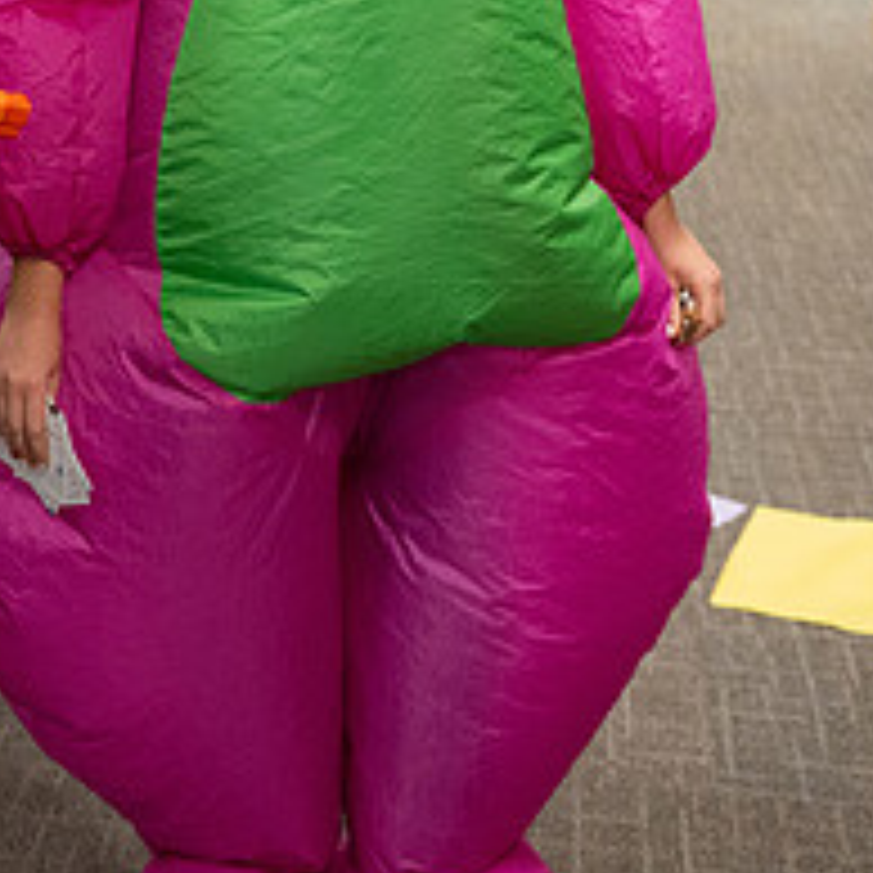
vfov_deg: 22.7
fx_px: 2026
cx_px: 178
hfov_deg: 24.0
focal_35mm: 71
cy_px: -117
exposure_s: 1/500
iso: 2000
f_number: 2.8
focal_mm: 24
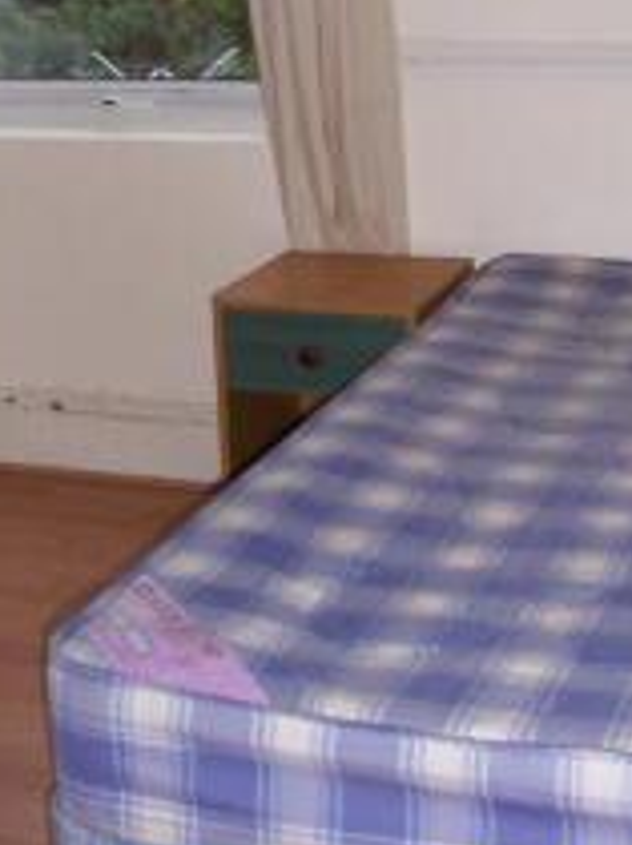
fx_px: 1829
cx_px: 298
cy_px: 163
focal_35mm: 75
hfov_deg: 19.6
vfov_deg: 25.5
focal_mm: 6
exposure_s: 1/60
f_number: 3
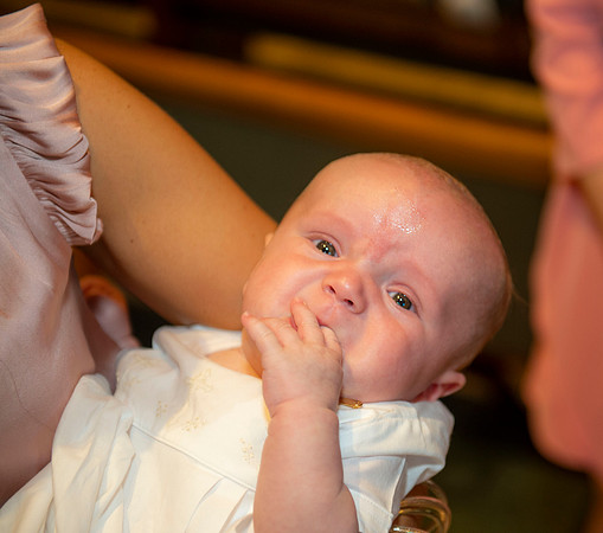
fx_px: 1556
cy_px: 266
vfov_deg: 19.4
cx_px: 397
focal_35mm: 84
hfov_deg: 21.8
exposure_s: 1/100
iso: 1000
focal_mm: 70
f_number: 3.2
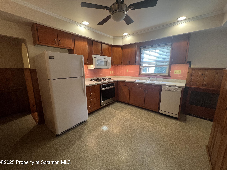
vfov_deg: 89.9
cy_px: 85
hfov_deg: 106.2
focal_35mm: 13
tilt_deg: -10.8
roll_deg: -0.1
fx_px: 85
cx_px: 114
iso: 200
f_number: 1.8
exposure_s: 1/60
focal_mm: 1.57
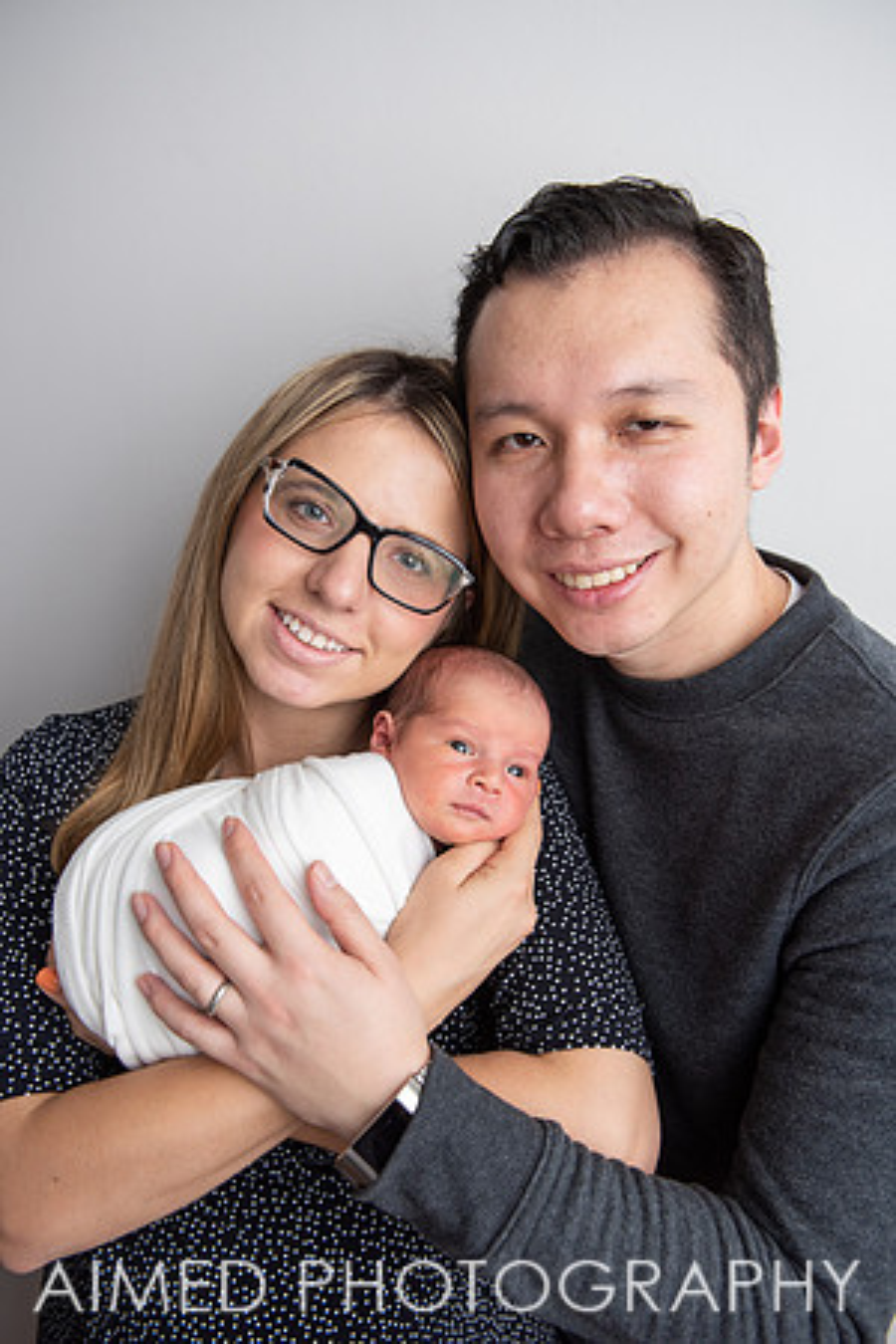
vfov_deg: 63.7
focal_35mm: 29
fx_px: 1083
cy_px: 672
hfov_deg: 45.0
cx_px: 448
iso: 250
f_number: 3.5
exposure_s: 1/160
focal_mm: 29
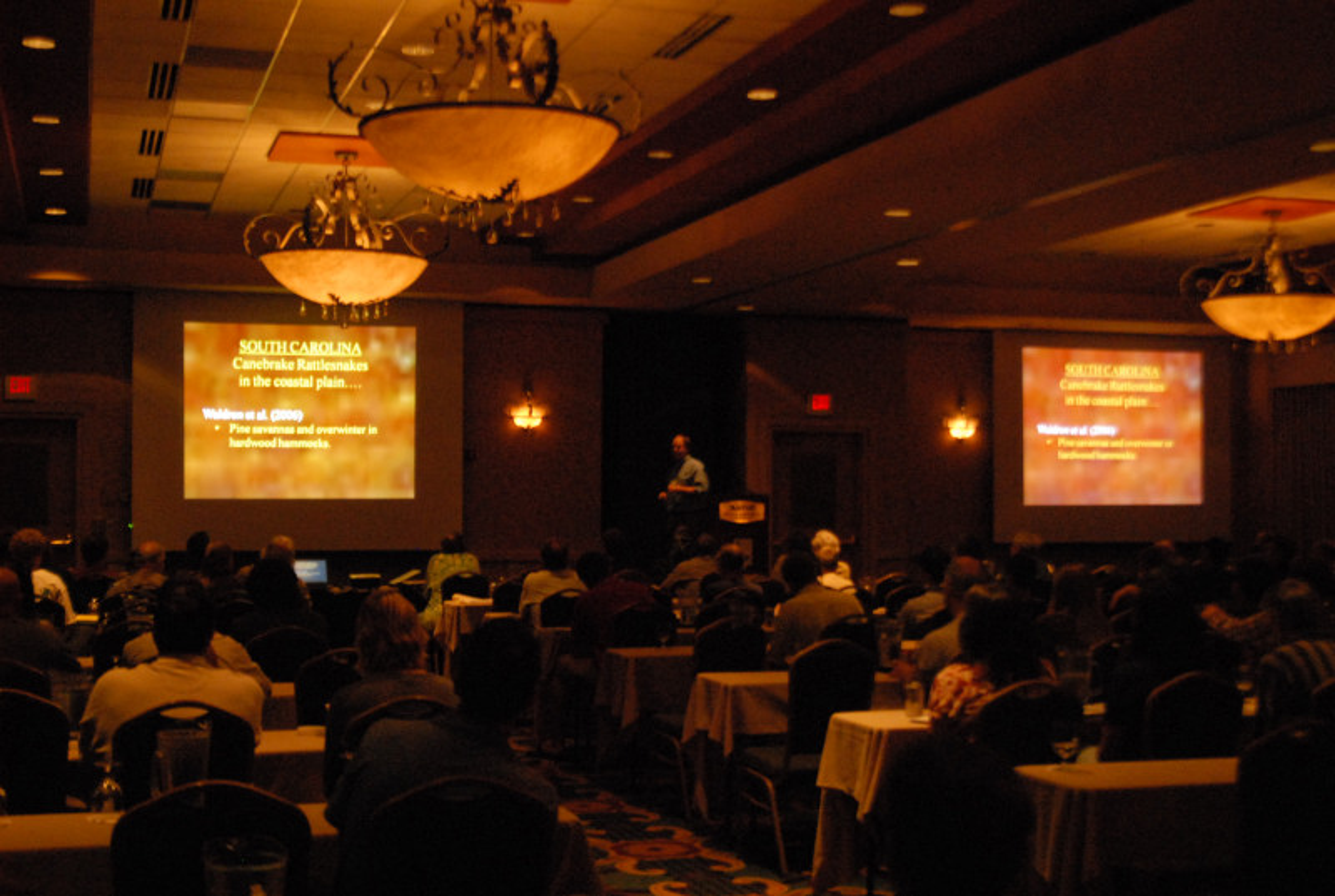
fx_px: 1784
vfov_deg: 28.2
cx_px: 668
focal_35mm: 48
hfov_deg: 41.0
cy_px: 448
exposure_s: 1/40
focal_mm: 32
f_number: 3.2
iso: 1600
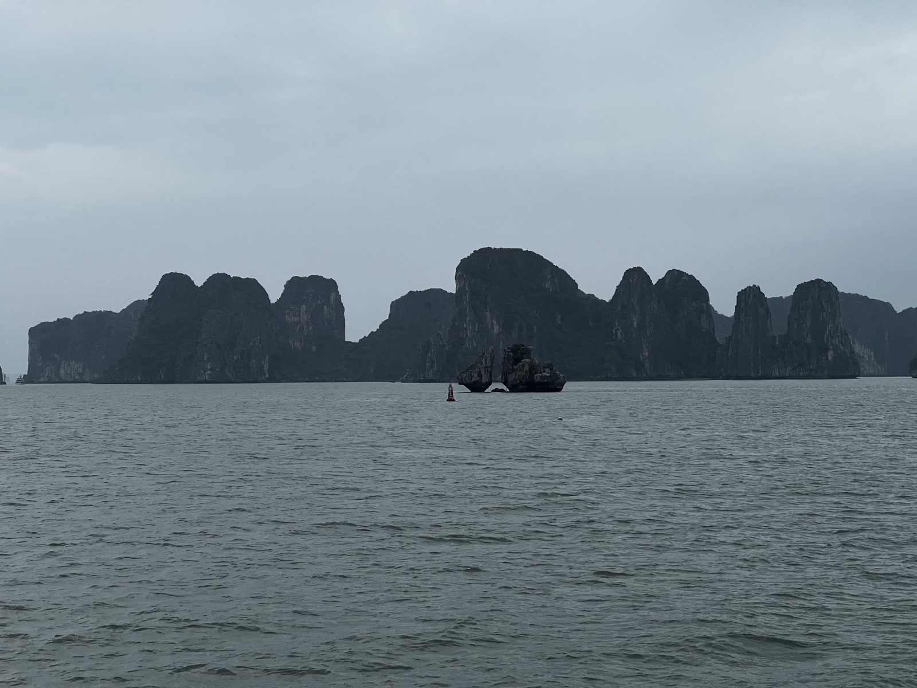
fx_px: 2040
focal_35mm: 77
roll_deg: +0.6
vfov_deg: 19.1
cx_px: 458
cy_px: 344
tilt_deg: +1.2
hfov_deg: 25.3
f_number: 2.8
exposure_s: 1/99
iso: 160
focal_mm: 9
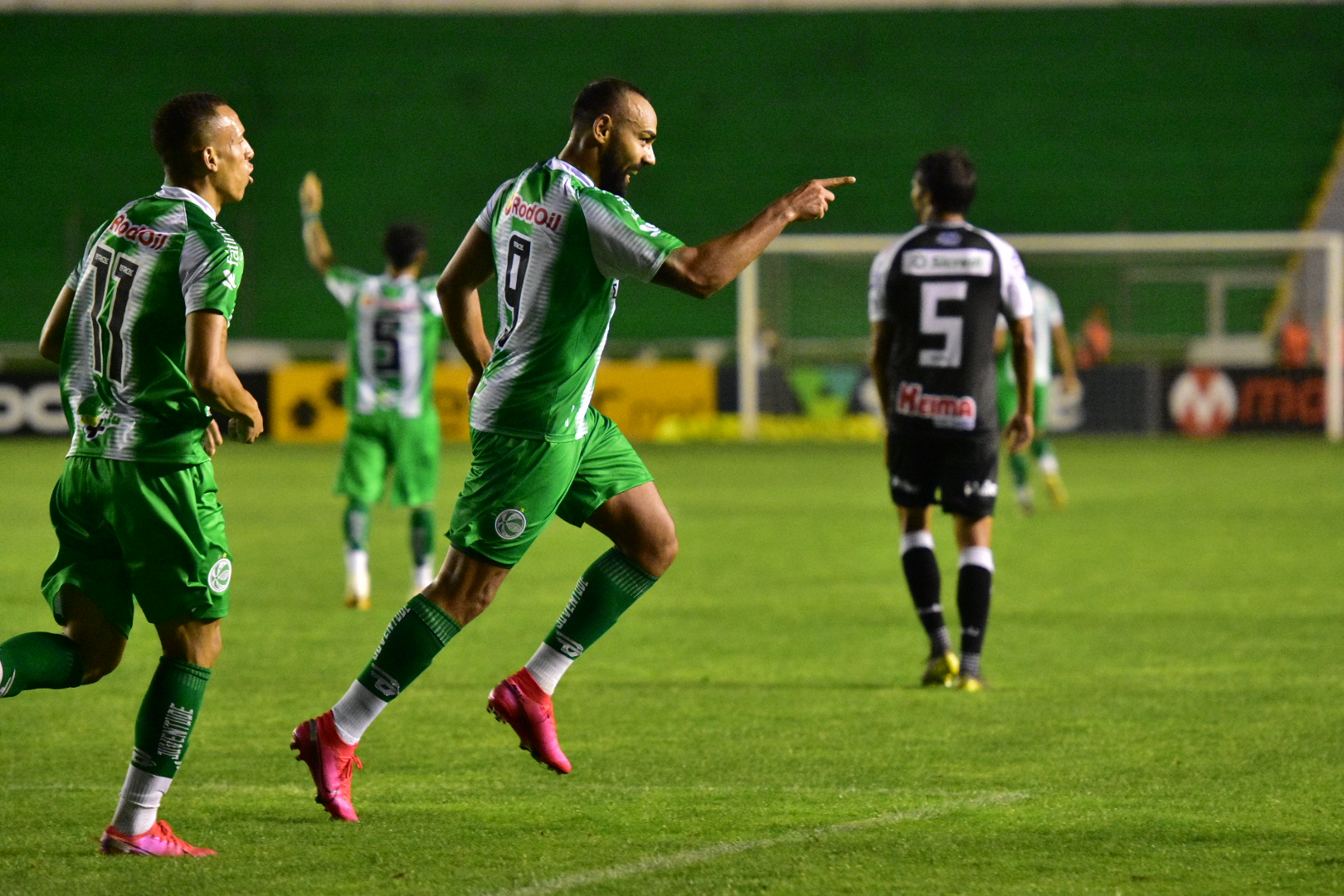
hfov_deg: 8.6
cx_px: 672
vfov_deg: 5.7
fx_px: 8959
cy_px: 448
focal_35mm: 240
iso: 5000
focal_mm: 160
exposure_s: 1/1000
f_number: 3.2
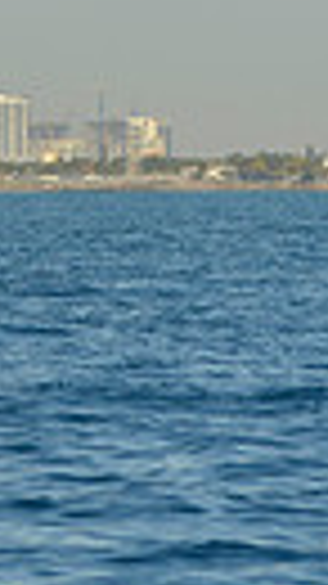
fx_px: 5945
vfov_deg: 5.6
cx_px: -939
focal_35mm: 384
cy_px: -65
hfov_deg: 3.1
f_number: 6.3
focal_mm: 82
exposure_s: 1/800
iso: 200
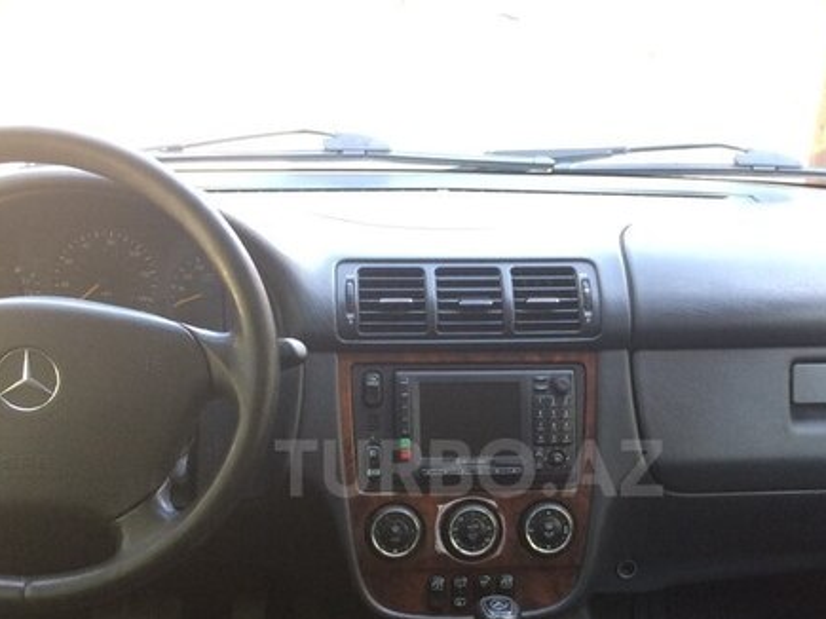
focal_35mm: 44
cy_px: 468
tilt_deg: -23.1
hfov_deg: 42.9
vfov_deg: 32.2
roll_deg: -1.6
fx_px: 1050
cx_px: 469
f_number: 2.2
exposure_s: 1/33
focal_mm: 4.15
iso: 64
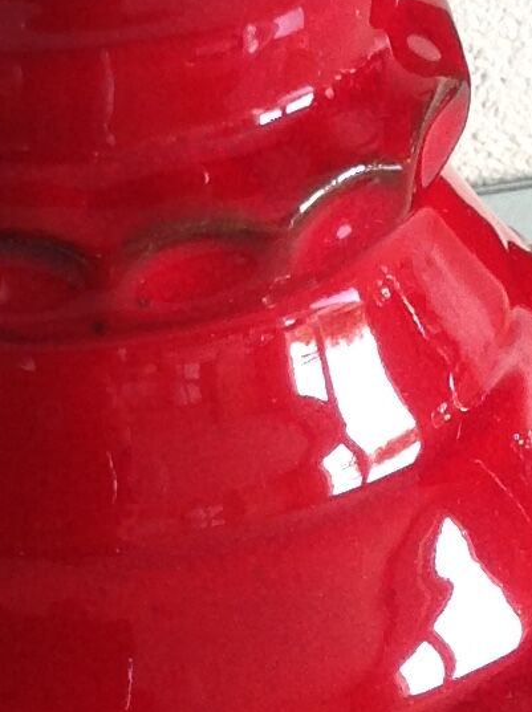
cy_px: 154
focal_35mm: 169
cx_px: 85
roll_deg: +5.0
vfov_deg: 11.7
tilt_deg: -30.7
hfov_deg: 8.7
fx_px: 3473
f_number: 2.4
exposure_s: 1/17
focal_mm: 4.28
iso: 50
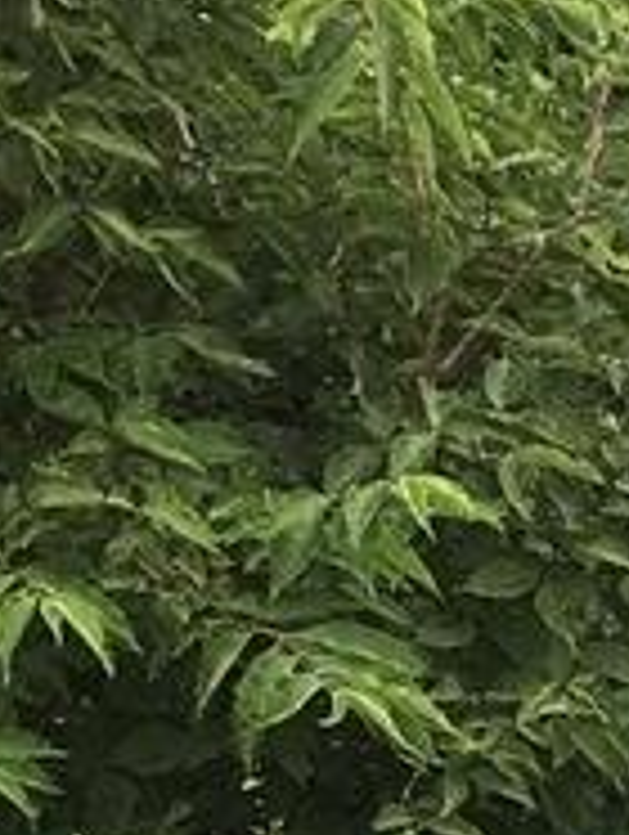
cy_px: 1580
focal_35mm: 187
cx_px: 1945
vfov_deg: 9.9
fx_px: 4520
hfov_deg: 7.0
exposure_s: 1/490
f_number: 2.2
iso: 25
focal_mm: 4.15
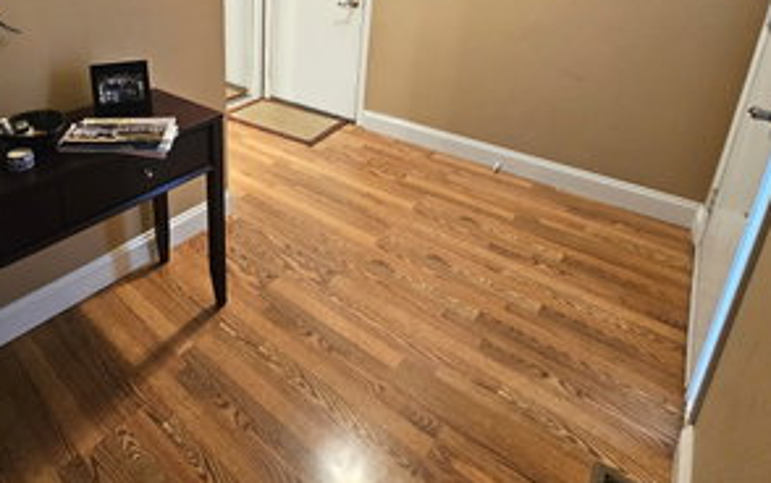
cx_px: 235
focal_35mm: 20
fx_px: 420
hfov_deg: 81.1
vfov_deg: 53.8
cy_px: 68
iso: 320
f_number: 2.2
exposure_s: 1/40
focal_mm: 2.2
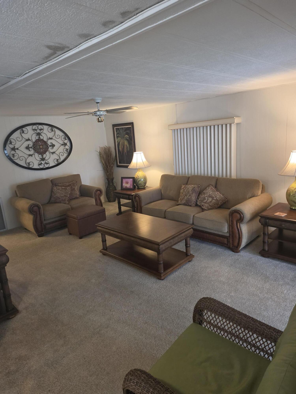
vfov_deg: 73.9
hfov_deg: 58.9
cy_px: 197
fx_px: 262
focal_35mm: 23
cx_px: 148
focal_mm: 6.25
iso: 640
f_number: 1.7
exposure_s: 1/120
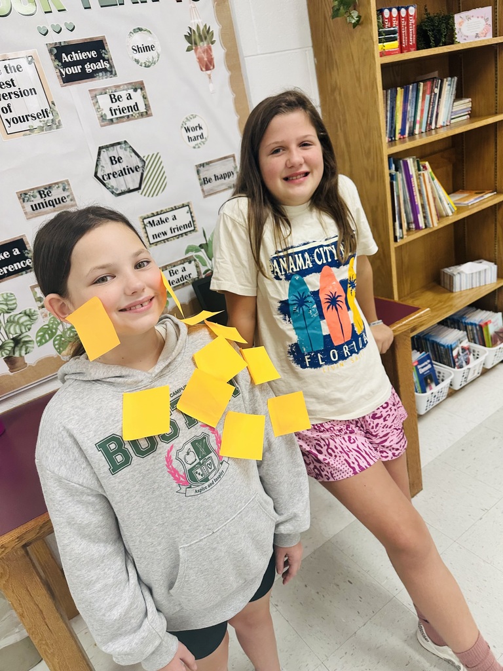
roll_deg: +13.8
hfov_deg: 56.8
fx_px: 465
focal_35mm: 24
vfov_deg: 71.6
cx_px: 252
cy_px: 336
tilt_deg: -24.8
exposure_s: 1/120
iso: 200
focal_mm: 6.86
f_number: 1.78
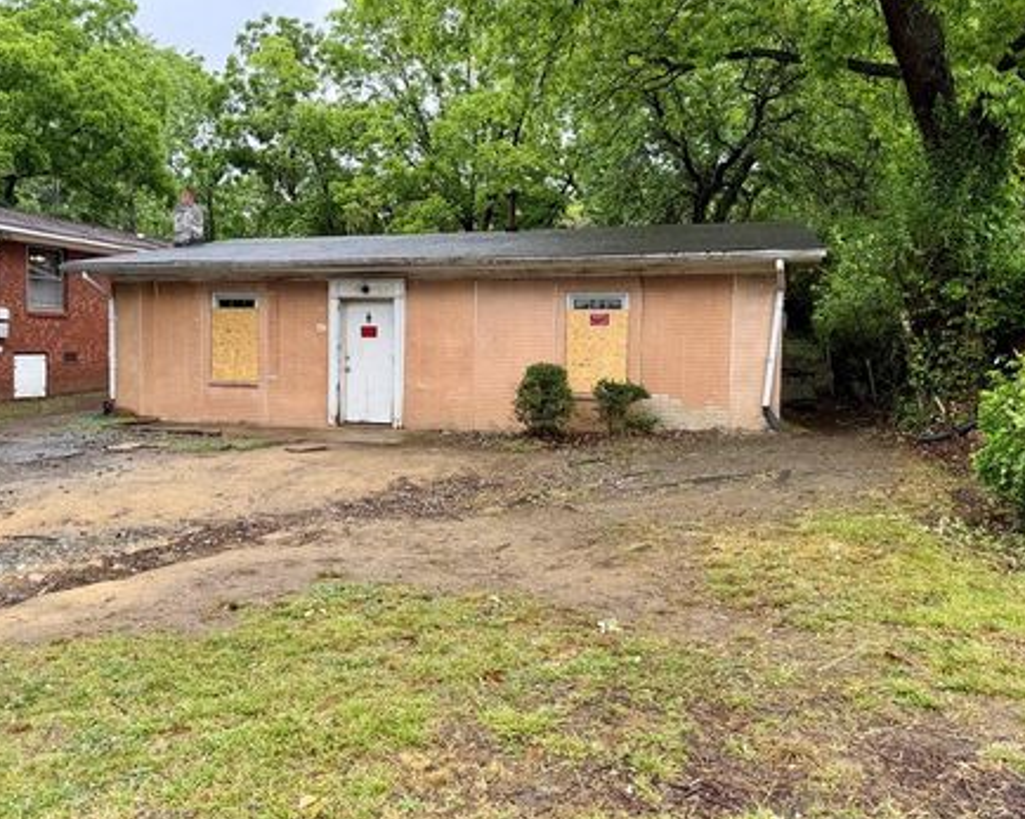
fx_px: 819
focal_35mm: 27
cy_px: 384
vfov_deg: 53.1
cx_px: 463
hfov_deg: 63.9
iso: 80
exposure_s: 1/580
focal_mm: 6.76
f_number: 1.78
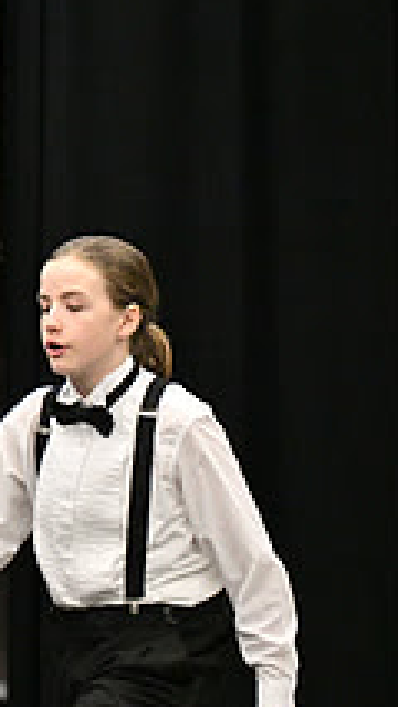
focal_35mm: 427
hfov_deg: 2.8
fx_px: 8002
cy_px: 390
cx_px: -537
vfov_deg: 5.1
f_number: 2.8
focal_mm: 150
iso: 6400
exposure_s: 1/800
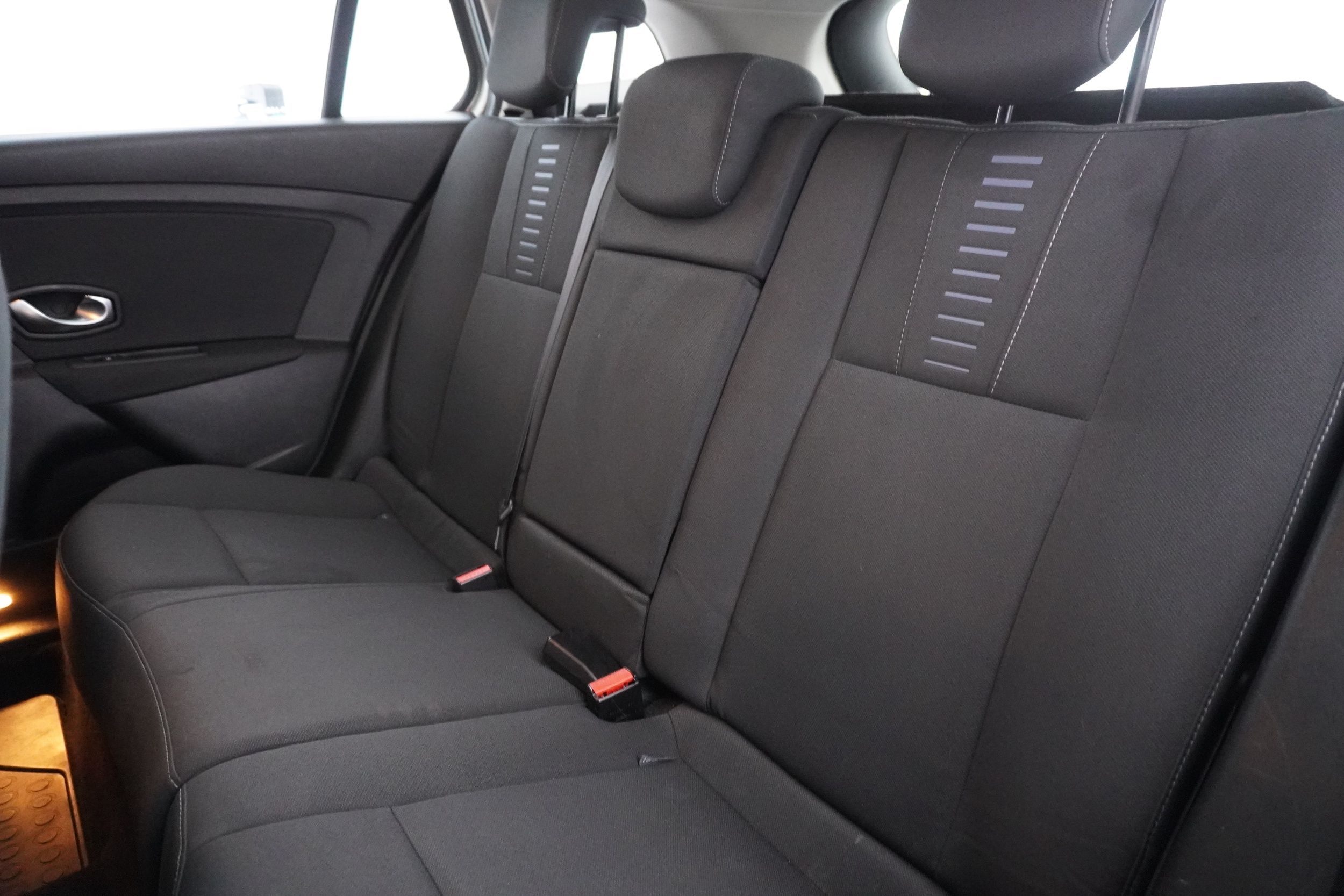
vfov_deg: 53.1
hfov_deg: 73.7
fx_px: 896
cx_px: 672
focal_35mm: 24
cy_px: 448
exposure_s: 1/30
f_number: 3.5
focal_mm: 16
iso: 6400
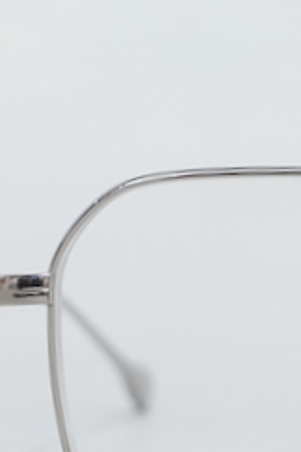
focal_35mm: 553
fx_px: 6935
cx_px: 660
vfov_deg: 3.7
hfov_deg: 2.5
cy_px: 169
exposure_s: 1/30
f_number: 8
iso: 1600
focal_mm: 105
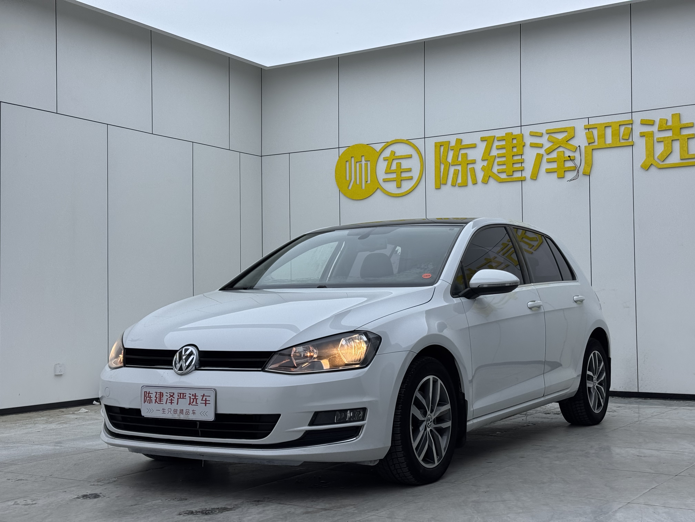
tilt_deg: +3.1
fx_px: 964
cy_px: 261
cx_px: 348
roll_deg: +1.8
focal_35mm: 48
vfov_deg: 30.3
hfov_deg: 39.7
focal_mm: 6.76
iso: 64
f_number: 1.78
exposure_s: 1/715
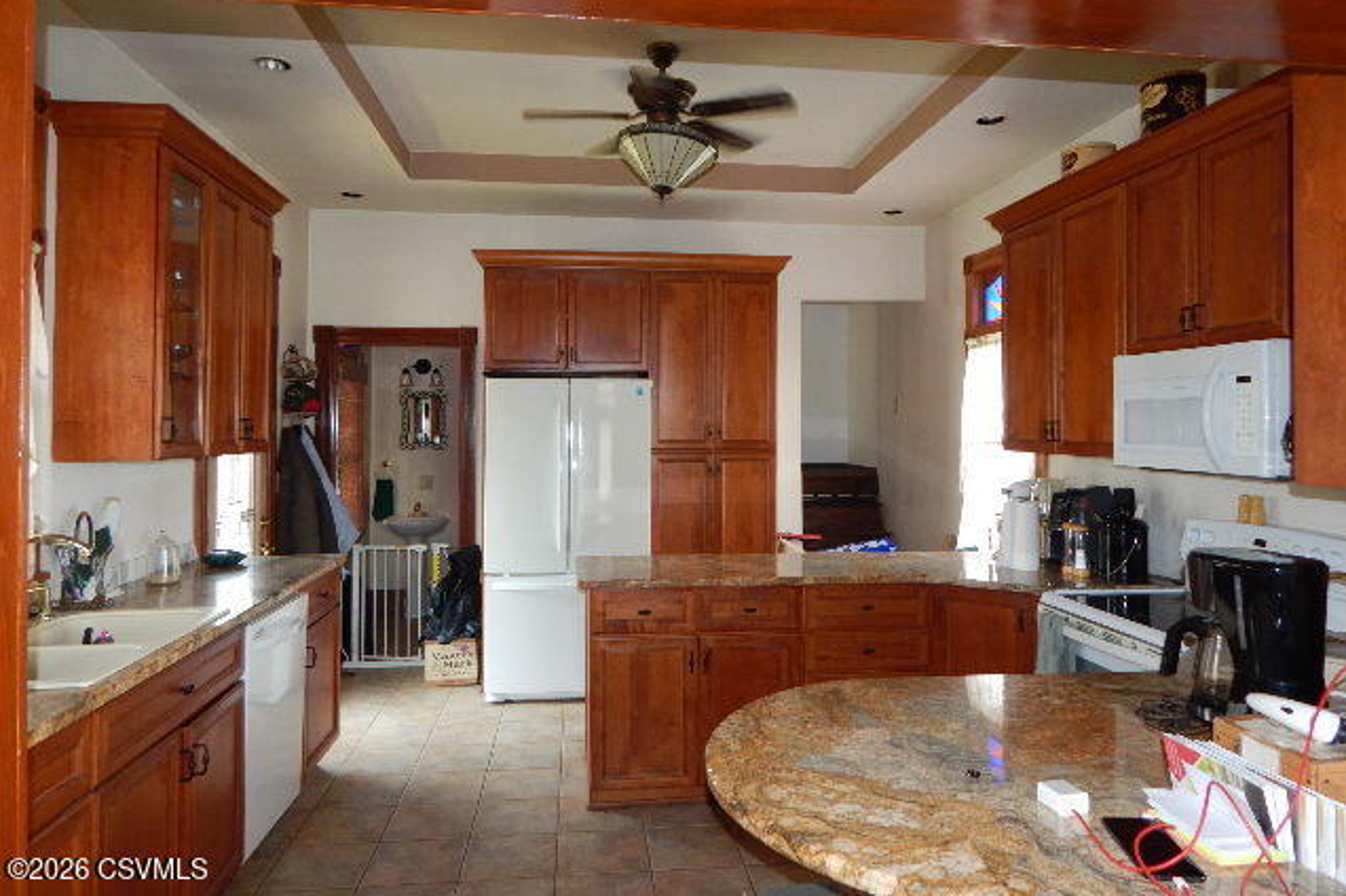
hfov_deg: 76.1
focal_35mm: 23
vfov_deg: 55.0
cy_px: 408
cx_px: 672
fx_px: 859
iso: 200
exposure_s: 1/30
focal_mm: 4
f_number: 3
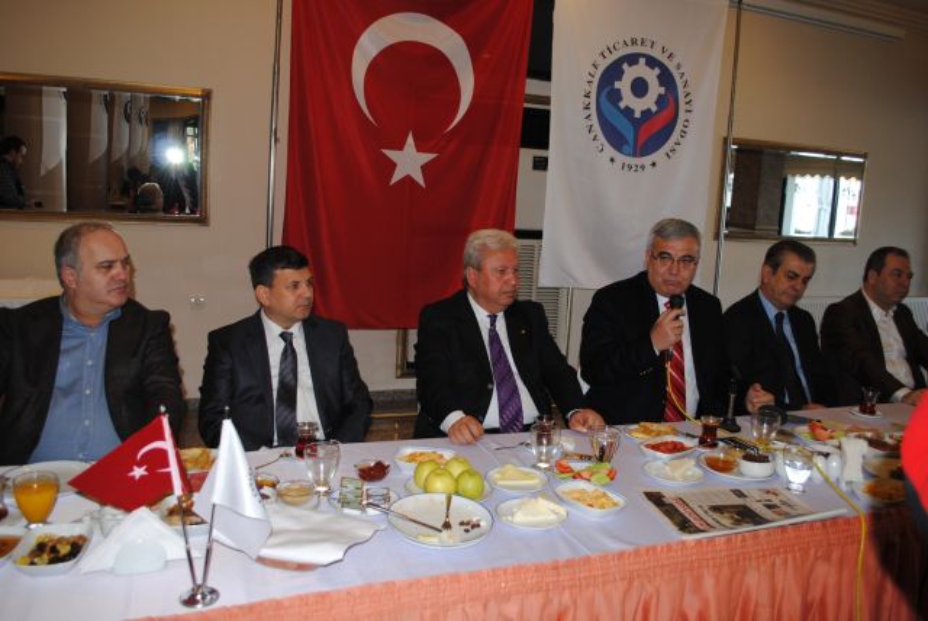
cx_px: 464
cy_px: 310
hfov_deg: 67.3
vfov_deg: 48.0
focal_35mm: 27
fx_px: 697
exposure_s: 1/60
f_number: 3.5
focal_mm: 18
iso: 200
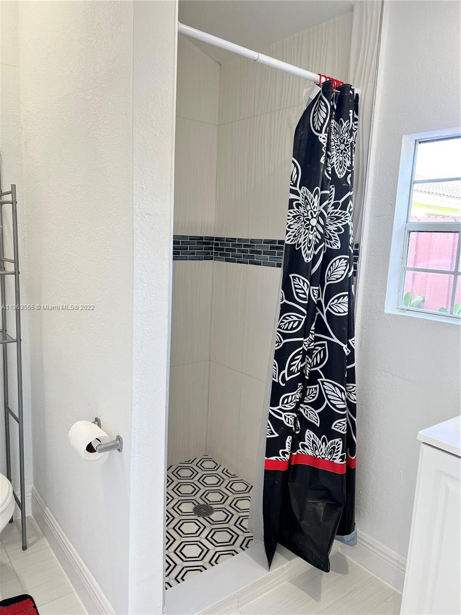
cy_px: 308
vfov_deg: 67.3
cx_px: 230
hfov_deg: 53.1
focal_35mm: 26
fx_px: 462
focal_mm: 5.7
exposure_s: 1/120
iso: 100
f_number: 1.5
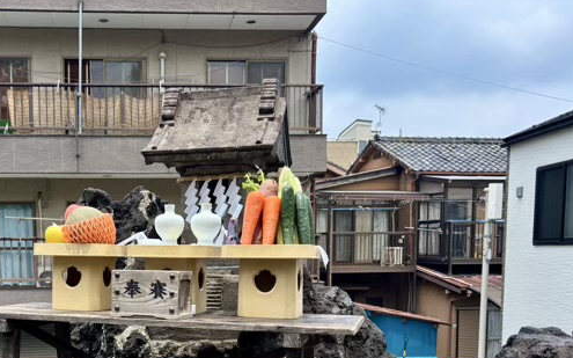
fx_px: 609
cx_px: 175
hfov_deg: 49.2
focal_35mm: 39
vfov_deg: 31.7
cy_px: 299
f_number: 1.6
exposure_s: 1/1522
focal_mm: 5.96
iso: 50
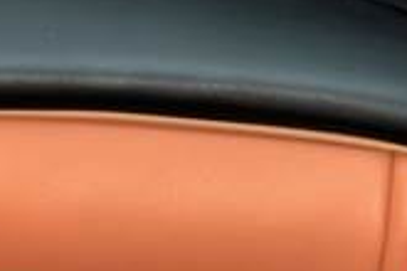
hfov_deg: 5.5
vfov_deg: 3.8
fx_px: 4070
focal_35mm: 360
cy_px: 301
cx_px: -713
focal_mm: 62
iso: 800
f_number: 4
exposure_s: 1/60
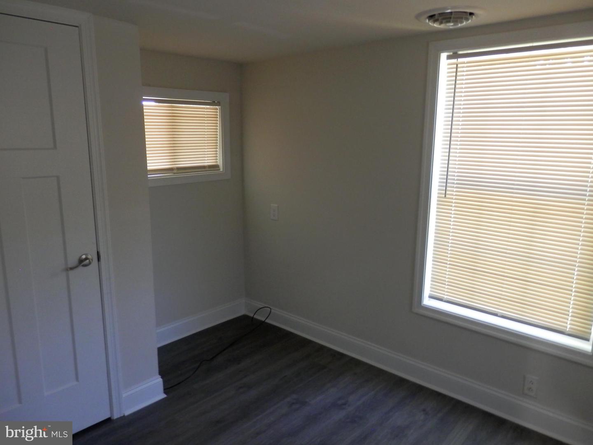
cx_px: 296
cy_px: 222
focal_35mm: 25
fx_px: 428
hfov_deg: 69.4
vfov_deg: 54.9
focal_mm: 4.5
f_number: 3
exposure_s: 1/15
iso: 200
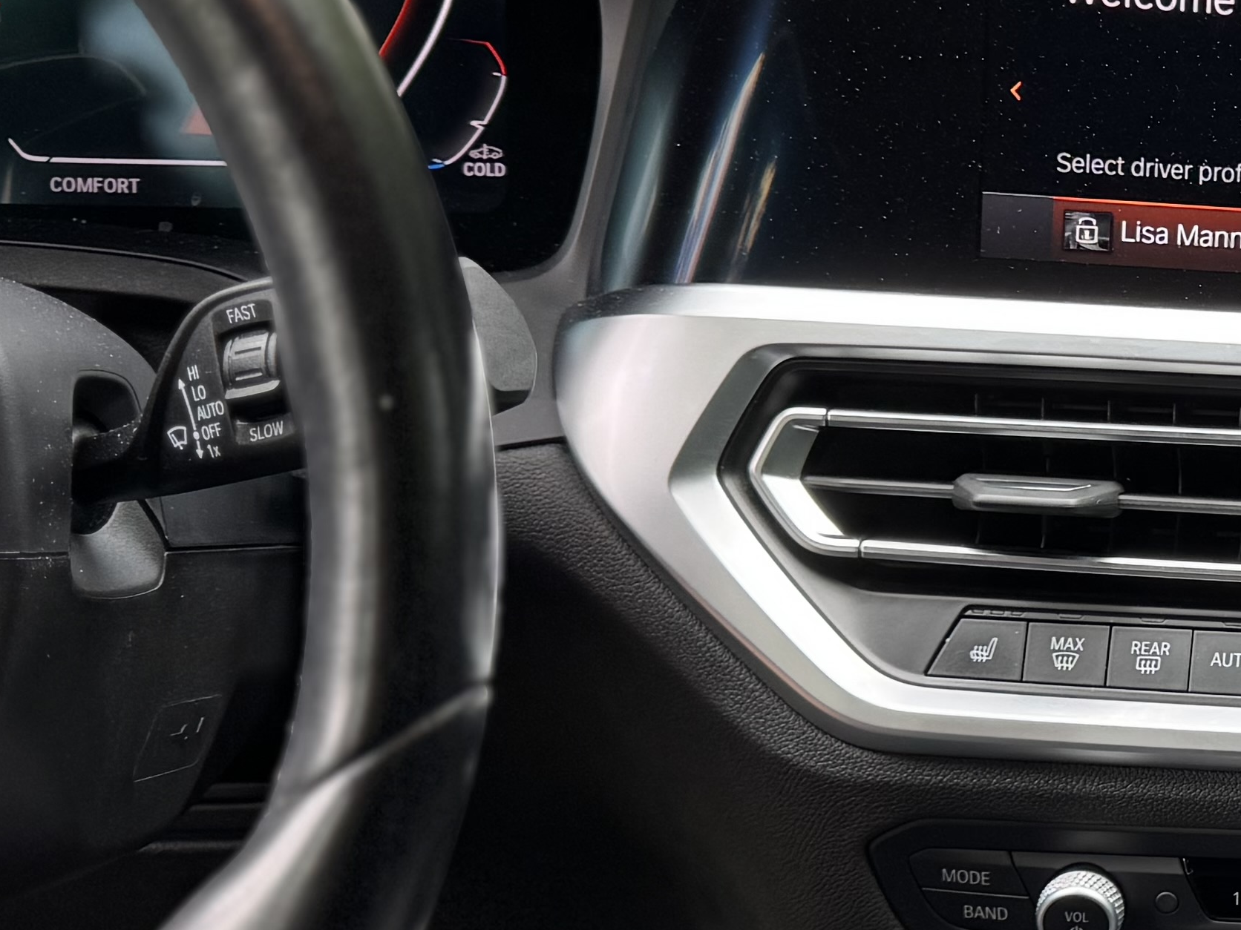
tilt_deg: -18.5
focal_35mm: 82
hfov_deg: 20.8
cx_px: 1772
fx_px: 2940
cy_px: 518
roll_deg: -6.8
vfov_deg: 18.0
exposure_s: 1/81
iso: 64
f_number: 1.78
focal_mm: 6.76
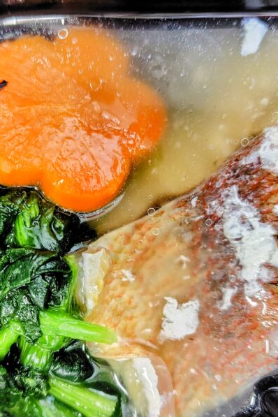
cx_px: 90
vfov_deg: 47.2
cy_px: 247
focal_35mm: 41
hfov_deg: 32.3
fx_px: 475
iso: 1433
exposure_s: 1/50
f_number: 1.9
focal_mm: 5.6
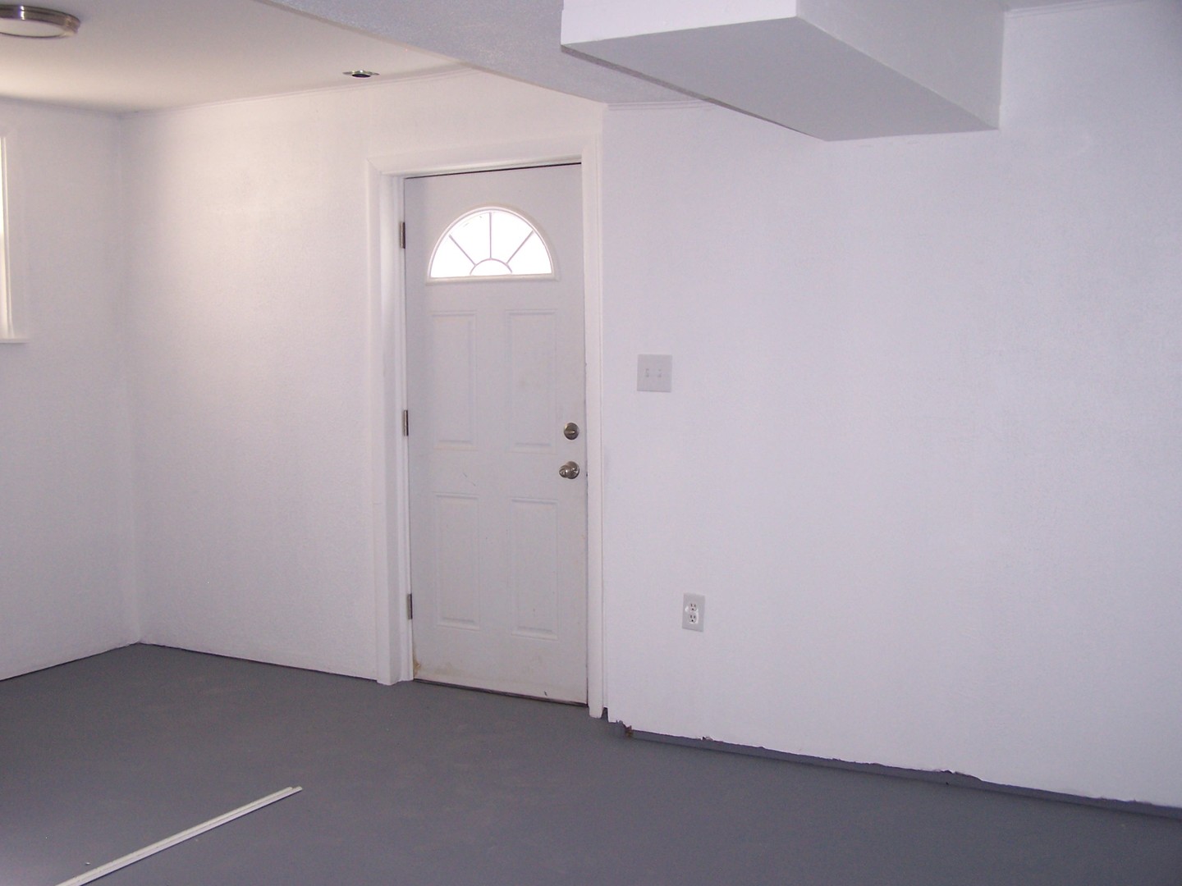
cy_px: 443
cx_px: 591
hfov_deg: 49.0
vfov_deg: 37.7
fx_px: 1298
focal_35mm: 38
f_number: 2.8
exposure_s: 1/60
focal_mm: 6.3
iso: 140
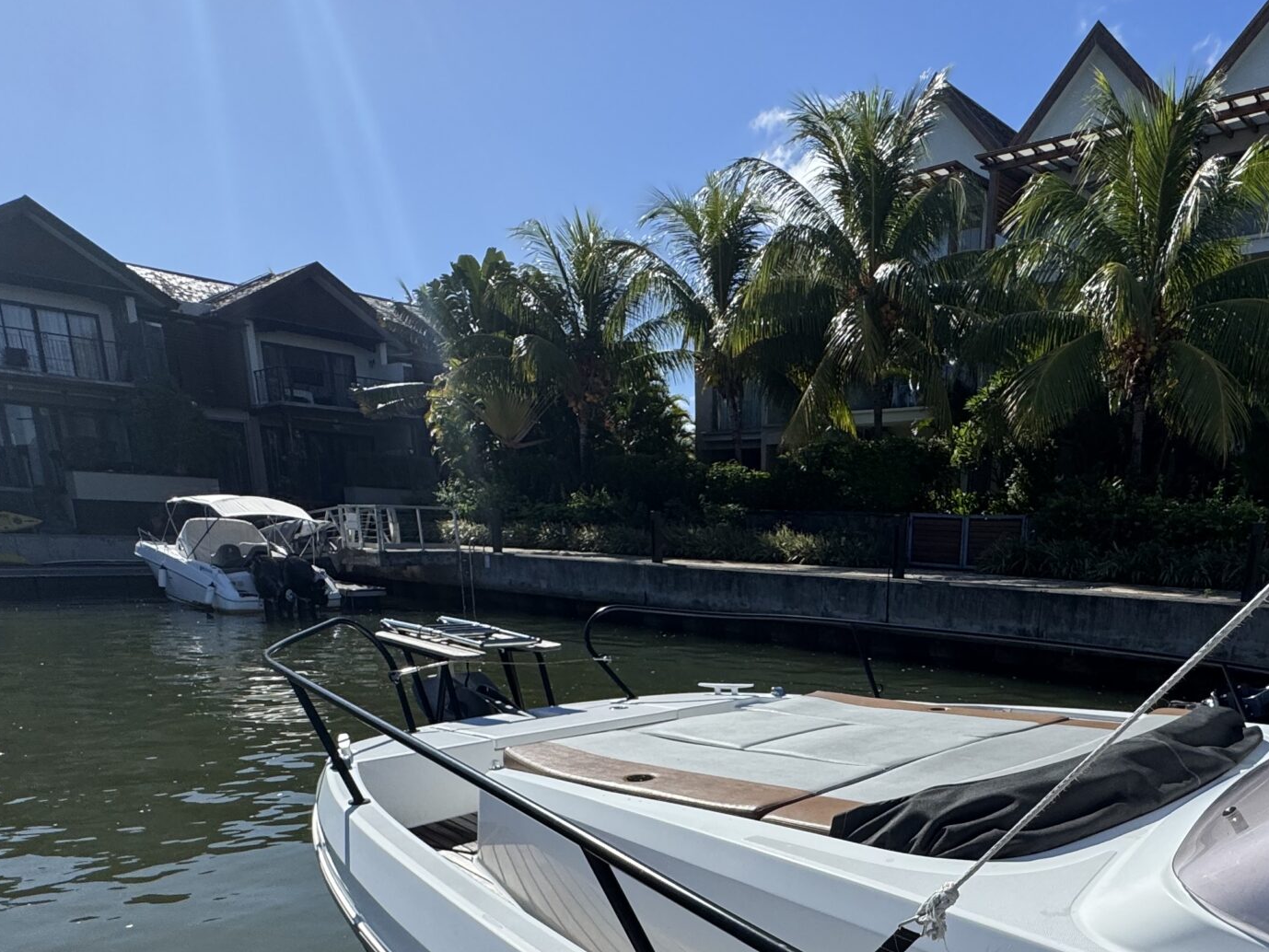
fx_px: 953
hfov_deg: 65.5
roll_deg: -1.9
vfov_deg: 49.0
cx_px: 844
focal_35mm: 26
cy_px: 805
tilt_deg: -16.5
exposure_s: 1/3717
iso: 50
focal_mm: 2.22
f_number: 2.2
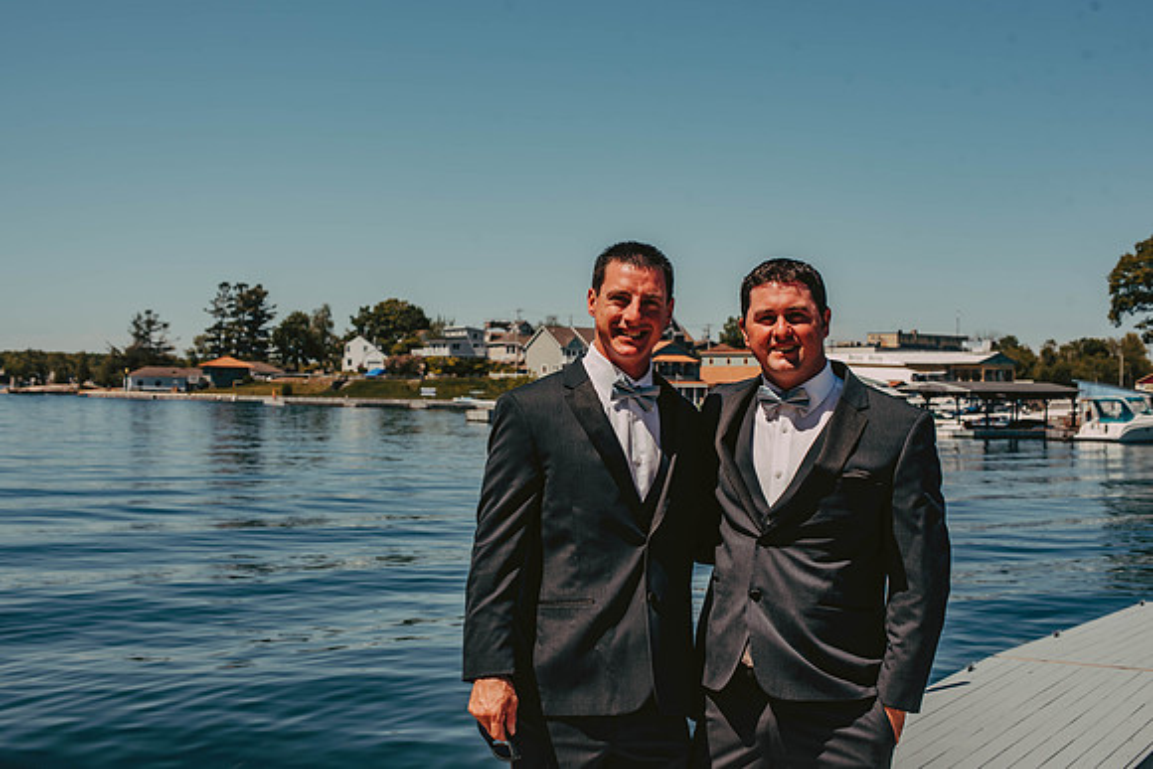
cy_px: 384
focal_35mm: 50
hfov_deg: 39.6
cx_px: 576
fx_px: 1602
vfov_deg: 27.0
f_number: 7.1
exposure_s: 1/500
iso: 125
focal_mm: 50
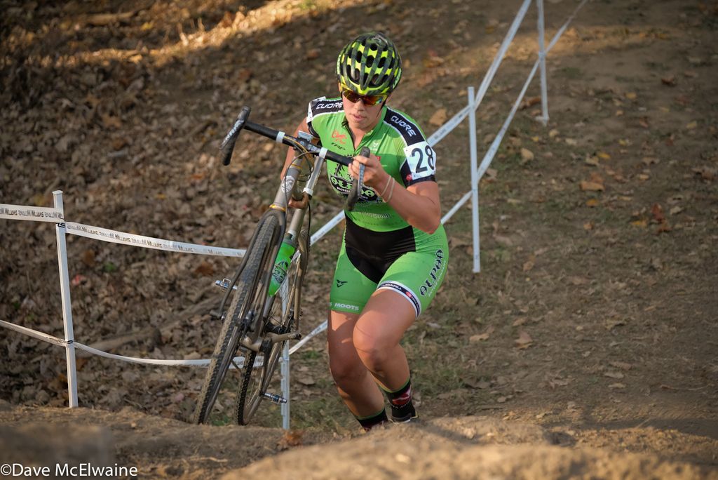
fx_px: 3712
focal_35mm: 186
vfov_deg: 7.4
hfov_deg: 11.0
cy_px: 240
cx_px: 359
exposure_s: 1/2000
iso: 4000
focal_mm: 124.3
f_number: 4
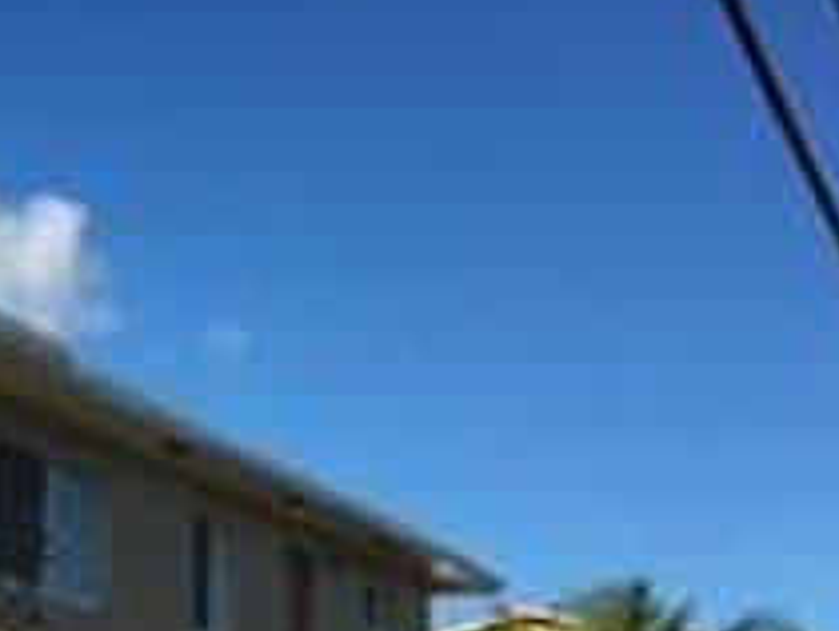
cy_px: 569
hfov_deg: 27.0
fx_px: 1674
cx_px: 56
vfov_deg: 20.9
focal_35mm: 69
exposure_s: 1/1876
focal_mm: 4.15
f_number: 2.2
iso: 25
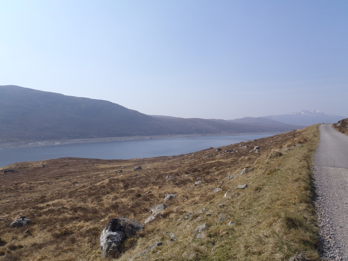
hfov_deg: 63.4
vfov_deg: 49.7
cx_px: 174
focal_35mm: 28
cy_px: 130
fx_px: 281
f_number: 5.6
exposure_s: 1/500
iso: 80
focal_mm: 5
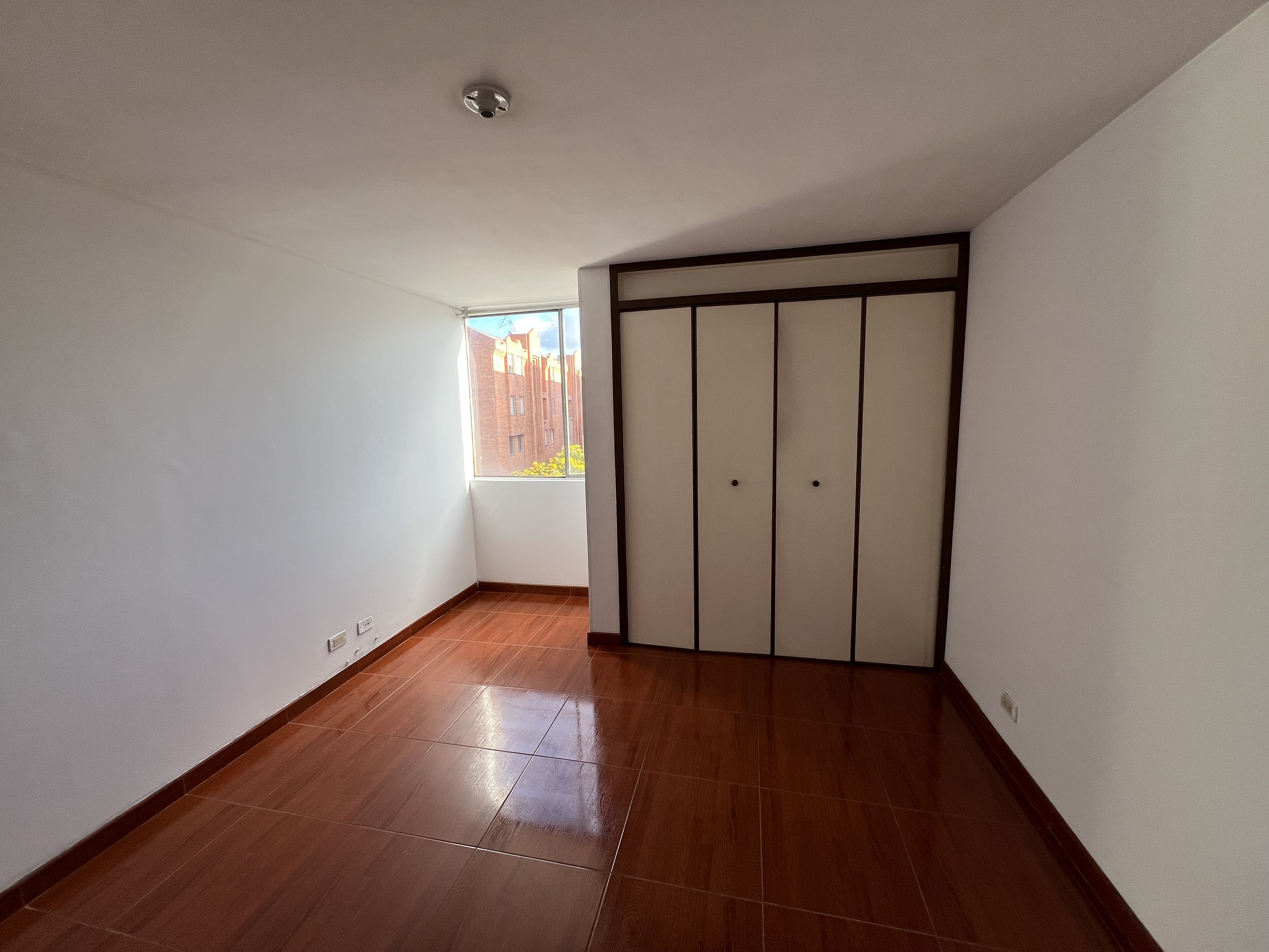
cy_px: 476
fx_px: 477
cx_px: 634
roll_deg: +1.7
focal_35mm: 13
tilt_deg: -7.5
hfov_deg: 106.2
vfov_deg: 89.9
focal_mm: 1.57
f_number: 1.8
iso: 40
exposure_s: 1/99
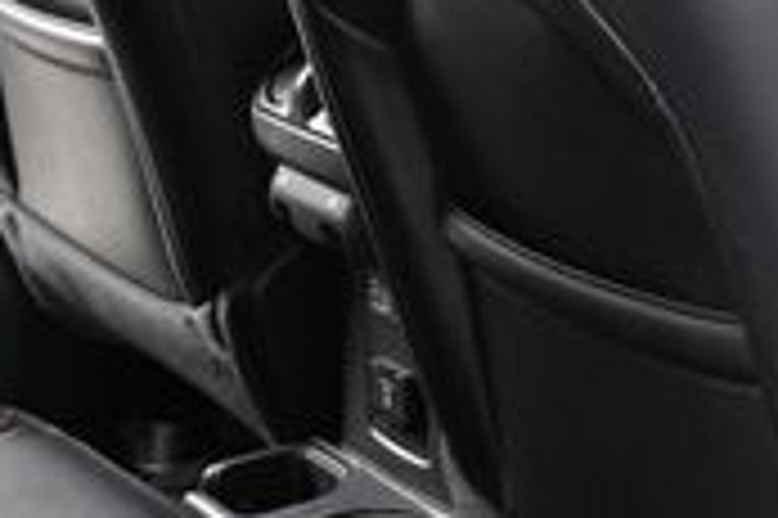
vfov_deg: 10.8
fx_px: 2720
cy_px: 0
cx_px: 306
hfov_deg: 16.3
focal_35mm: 126
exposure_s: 1/160
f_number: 4
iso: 160
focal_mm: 23
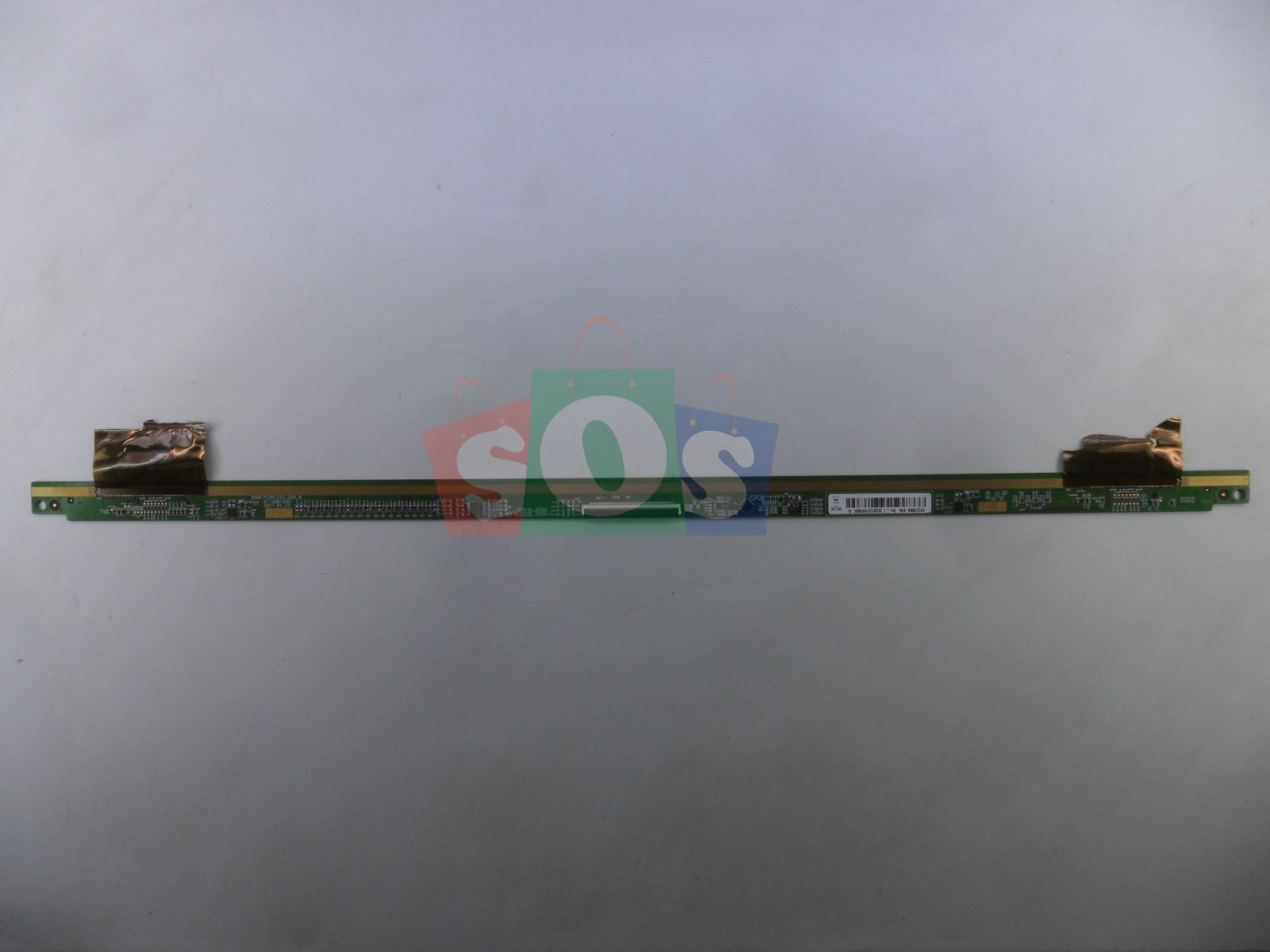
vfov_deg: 51.4
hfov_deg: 65.3
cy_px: 476
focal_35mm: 27
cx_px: 635
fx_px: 991
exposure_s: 1/250
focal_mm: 4.9
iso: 80
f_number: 3.5
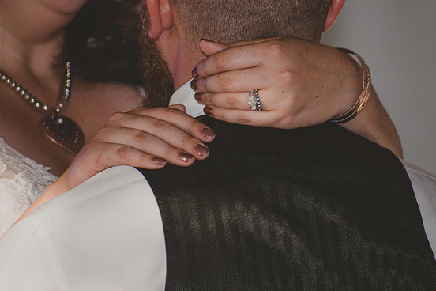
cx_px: 215
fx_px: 5728
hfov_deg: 4.4
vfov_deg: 2.9
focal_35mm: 473
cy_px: 141
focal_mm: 300
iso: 250
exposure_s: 1/125
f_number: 6.3
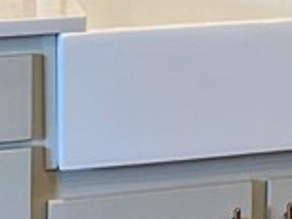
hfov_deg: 10.8
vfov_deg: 8.2
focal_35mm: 174
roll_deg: -1.3
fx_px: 1469
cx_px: 485
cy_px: -181
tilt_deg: -4.3
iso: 100
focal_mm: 4.25
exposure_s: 1/60
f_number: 1.8
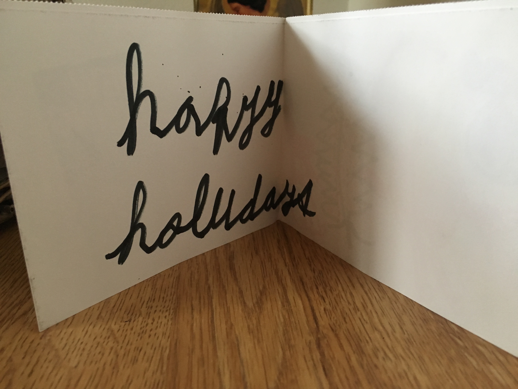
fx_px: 434
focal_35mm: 29
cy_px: 194
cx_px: 259
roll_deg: -0.3
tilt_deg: -18.2
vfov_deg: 48.2
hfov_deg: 61.7
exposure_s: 1/33
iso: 200
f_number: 2.2
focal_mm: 4.15
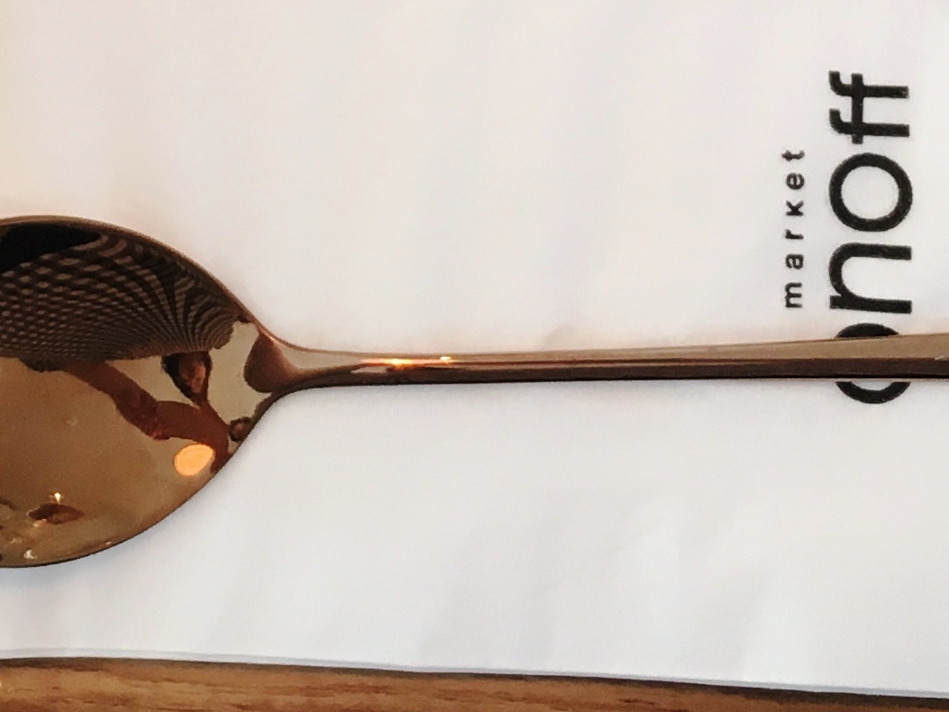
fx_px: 3043
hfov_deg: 17.3
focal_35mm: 111
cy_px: -516
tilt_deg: -80.3
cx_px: -25
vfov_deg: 12.4
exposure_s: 1/30
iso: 50
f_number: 2.2
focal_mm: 4.15
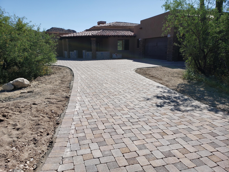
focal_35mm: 26
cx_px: 114
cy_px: 86
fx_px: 172
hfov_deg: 67.3
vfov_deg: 53.1
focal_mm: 4.3
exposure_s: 1/1874
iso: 50
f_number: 2.4
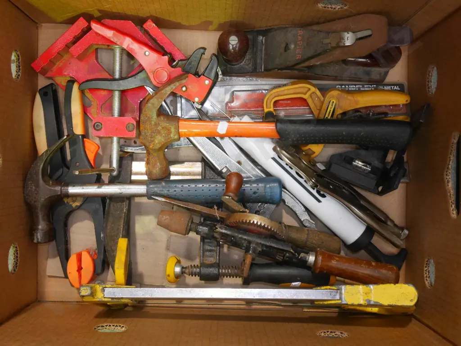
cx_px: 230
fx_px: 586
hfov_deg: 42.9
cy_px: 173
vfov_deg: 32.9
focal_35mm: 44
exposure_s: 1/60
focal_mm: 22
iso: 3200
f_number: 4.9
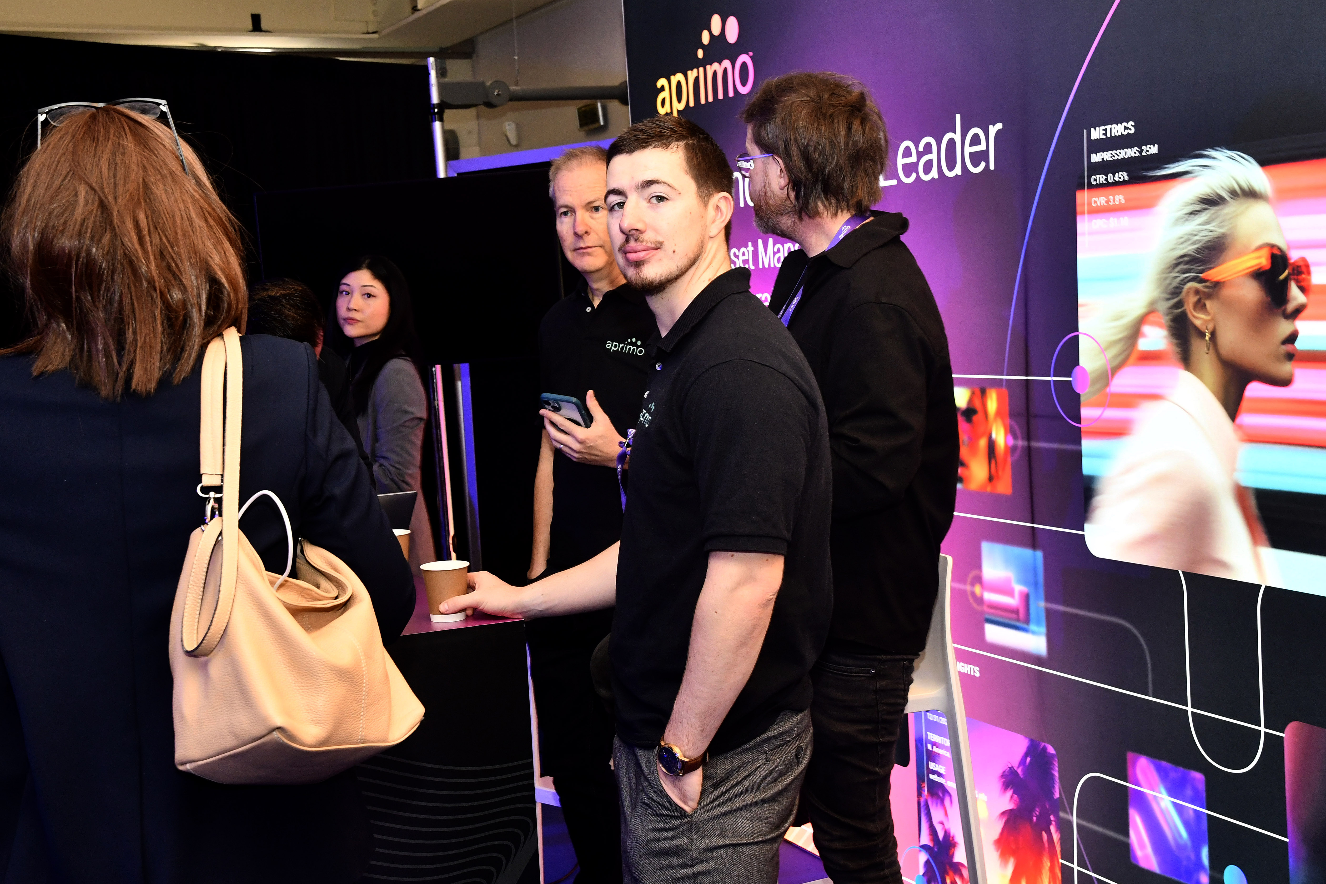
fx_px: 1657
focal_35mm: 45
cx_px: 663
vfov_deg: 29.9
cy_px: 442
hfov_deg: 43.6
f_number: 5.6
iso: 1000
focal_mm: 30
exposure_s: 1/40
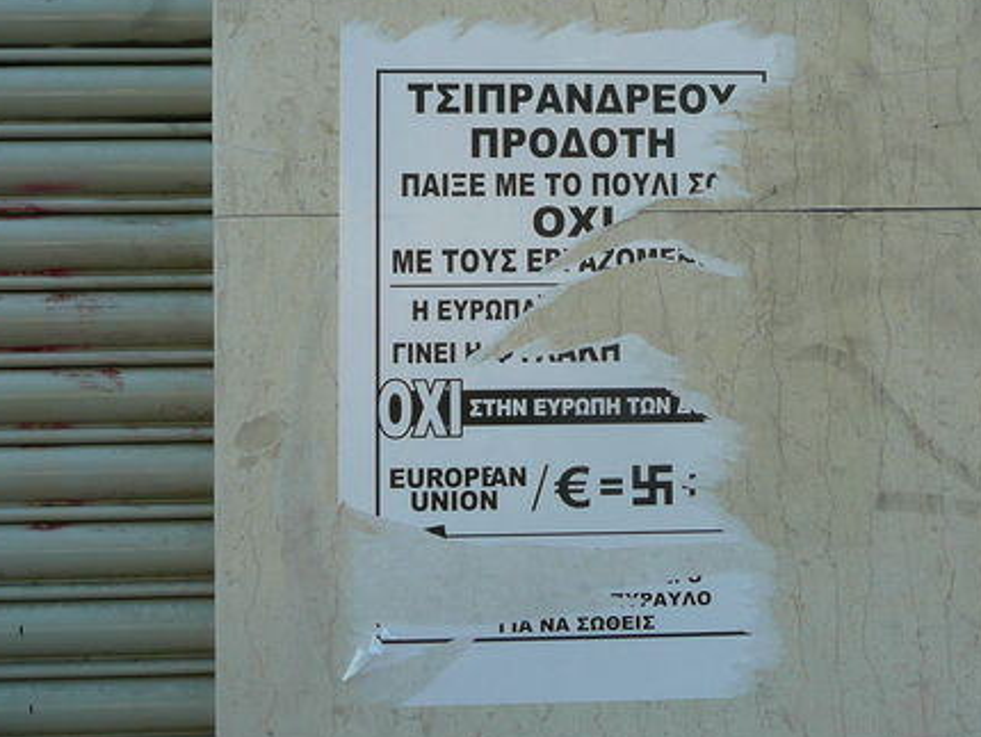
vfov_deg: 35.1
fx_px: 1163
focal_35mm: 41
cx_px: 689
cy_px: 323
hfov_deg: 44.8
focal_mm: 4.6
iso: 100
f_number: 3.3
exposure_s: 1/320
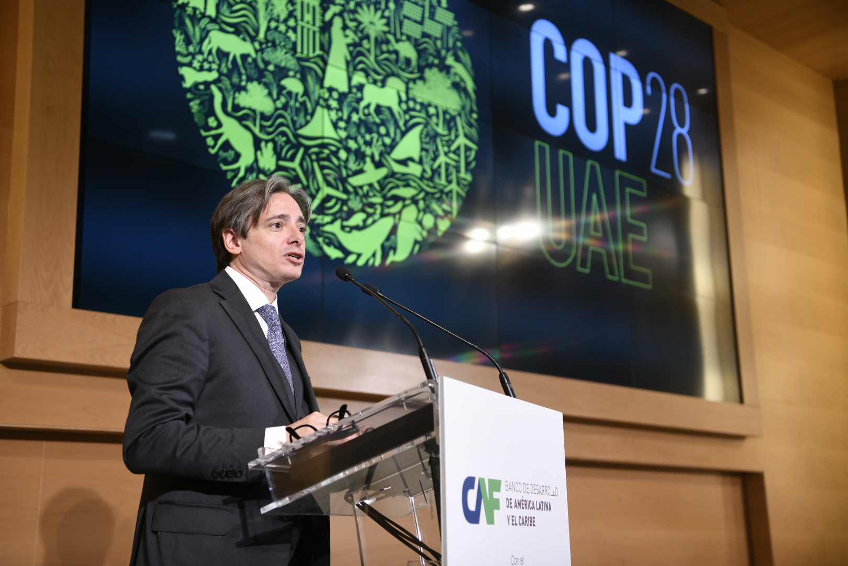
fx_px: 1131
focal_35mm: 48
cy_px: 283
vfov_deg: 28.1
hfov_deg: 41.1
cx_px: 424
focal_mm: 48
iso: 1250
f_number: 3.2
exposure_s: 1/320
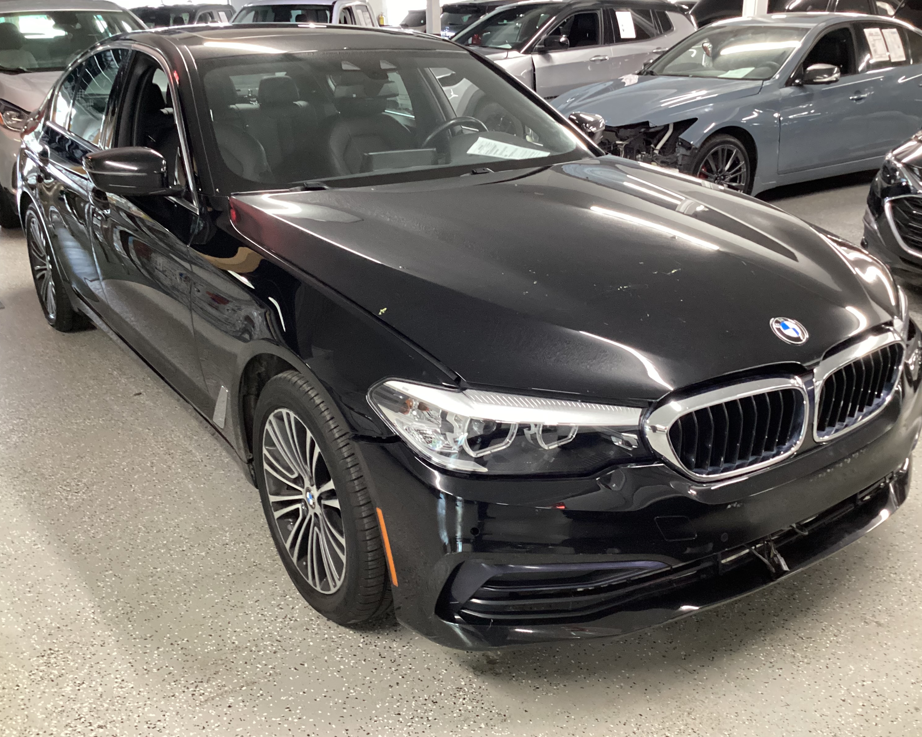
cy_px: 372
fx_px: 900
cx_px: 474
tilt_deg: -23.5
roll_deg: +1.0
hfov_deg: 54.2
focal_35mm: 33
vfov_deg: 44.5
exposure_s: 1/33
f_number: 2.4
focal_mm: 3.3
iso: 400
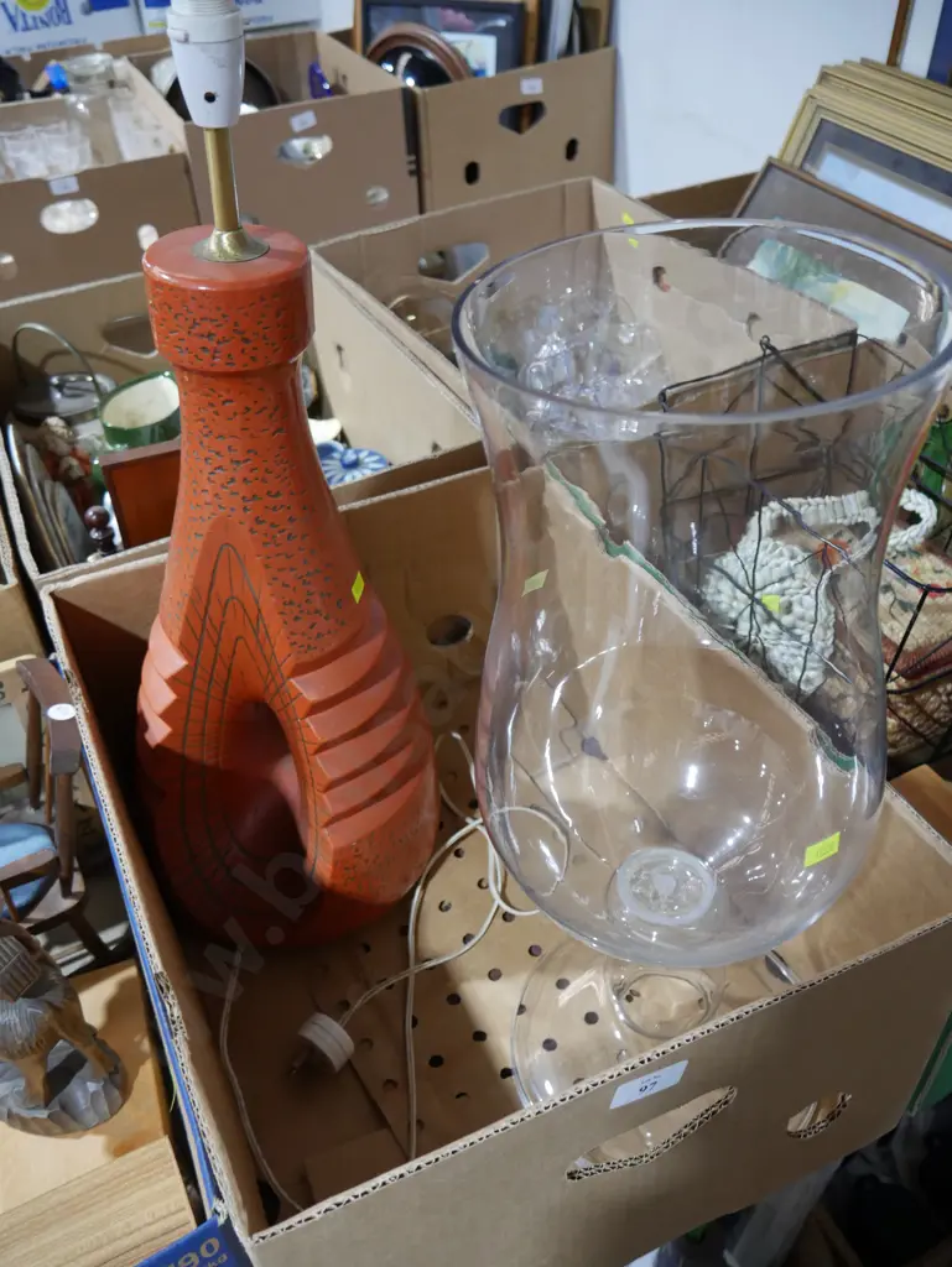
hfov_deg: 49.8
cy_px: 634
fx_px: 1026
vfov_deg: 63.4
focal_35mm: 28
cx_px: 476
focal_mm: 14
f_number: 3.5
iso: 1000
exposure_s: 1/60
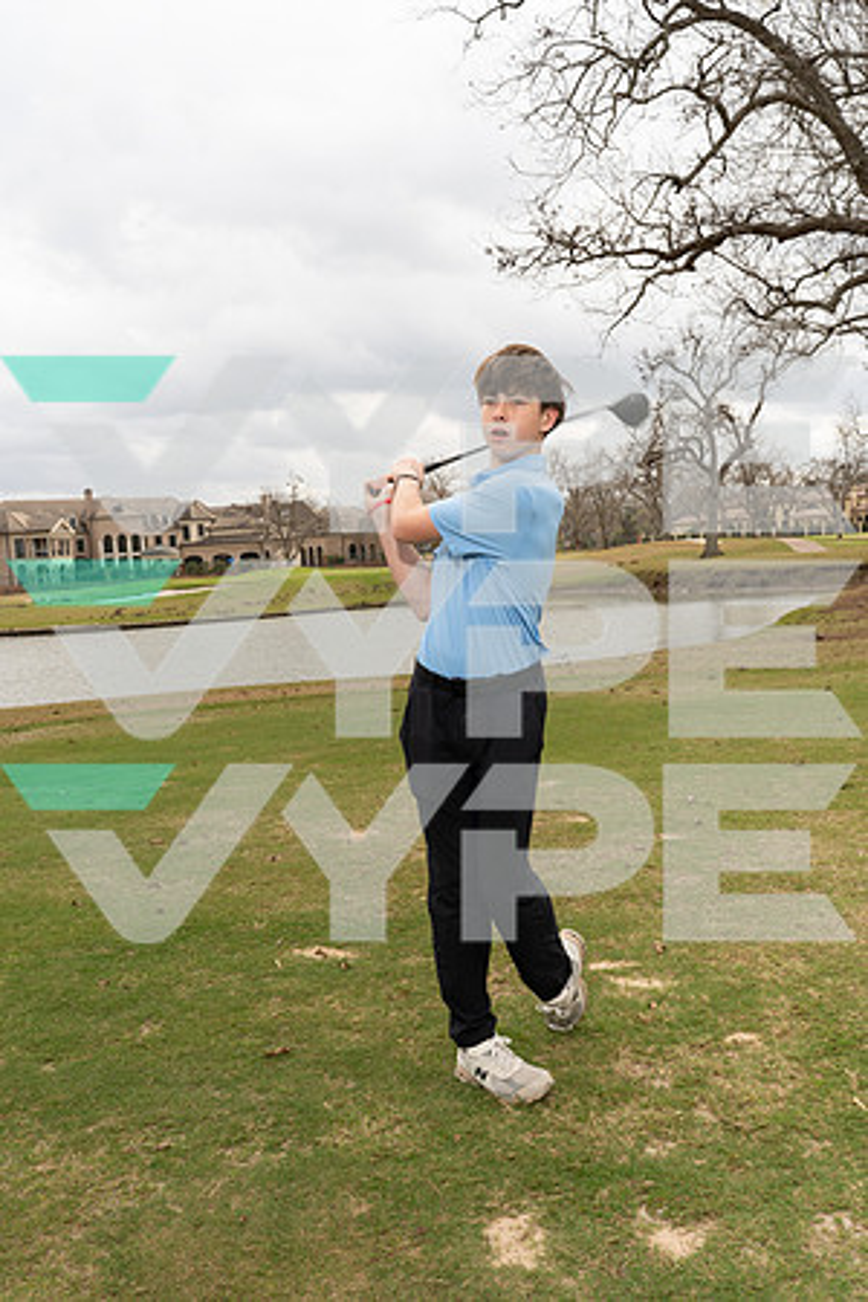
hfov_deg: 40.0
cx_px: 434
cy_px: 651
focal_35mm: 33
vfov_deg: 57.2
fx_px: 1193
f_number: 10
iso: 400
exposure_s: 1/250
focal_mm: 33
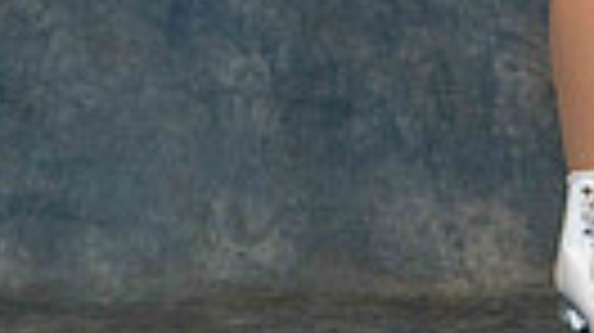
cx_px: 763
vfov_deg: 2.9
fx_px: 6531
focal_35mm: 415
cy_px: -504
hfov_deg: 5.2
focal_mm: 85
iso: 1250
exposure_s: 1/160
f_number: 3.2
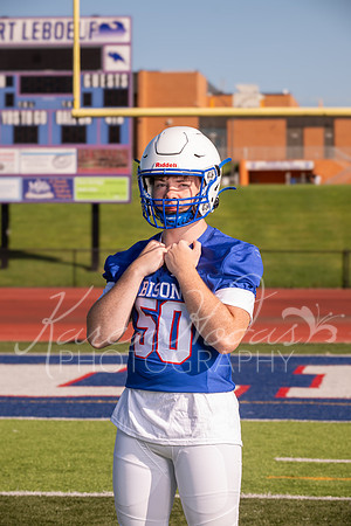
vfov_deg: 16.4
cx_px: 176
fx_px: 1828
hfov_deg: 11.0
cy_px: 263
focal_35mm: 125
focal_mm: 125
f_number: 10
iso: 100
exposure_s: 1/250
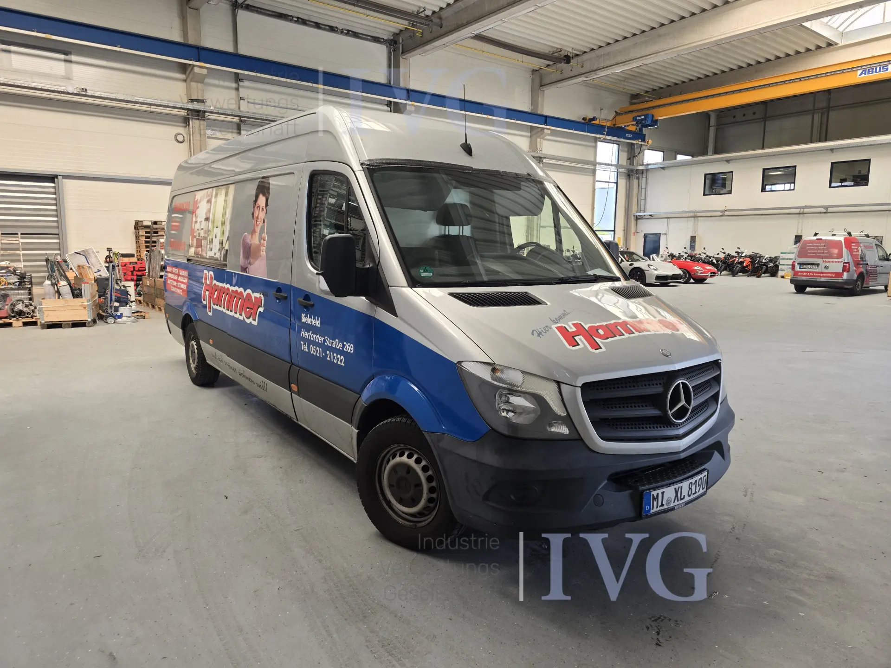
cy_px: 334
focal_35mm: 23
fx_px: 592
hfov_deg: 73.9
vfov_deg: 58.9
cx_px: 446
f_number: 1.7
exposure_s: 1/180
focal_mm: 6.3
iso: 80
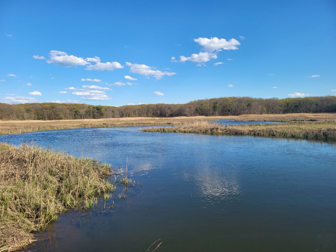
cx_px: 168
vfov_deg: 56.8
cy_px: 126
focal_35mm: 24
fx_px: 233
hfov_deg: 71.6
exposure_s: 1/1775
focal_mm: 5
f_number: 1.8
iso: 40
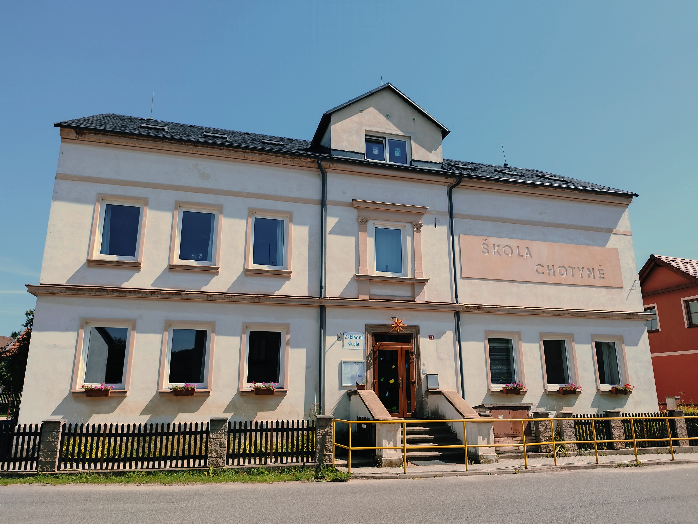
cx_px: 349
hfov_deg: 71.6
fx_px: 484
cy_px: 262
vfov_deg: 56.8
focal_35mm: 24
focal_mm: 5.89
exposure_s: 1/689
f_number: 1.89
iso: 50
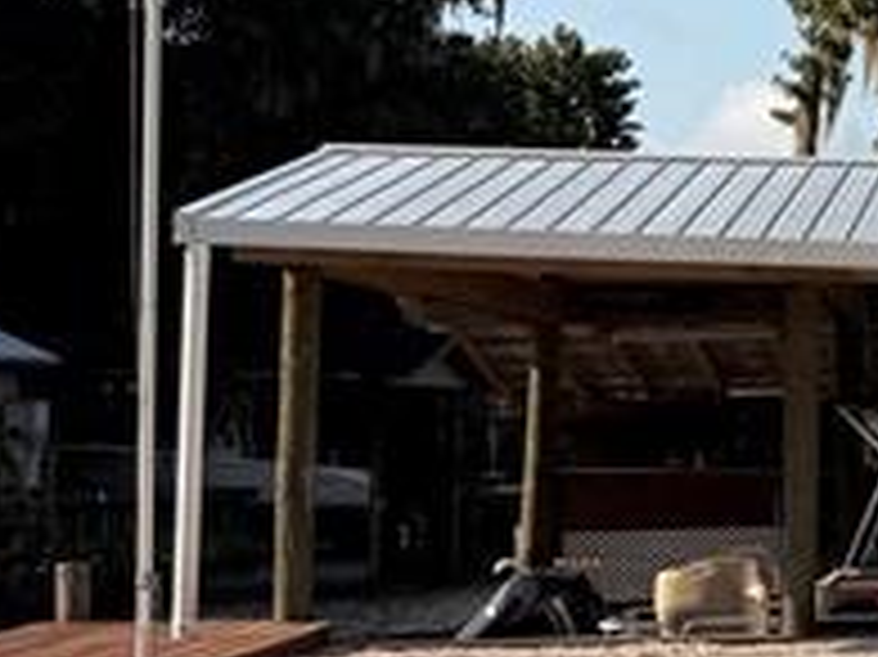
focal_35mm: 126
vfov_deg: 11.8
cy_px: 333
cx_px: 2233
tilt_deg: +3.2
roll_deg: -0.2
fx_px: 3194
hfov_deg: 12.0
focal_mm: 6.76
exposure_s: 1/4975
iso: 80
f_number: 1.78
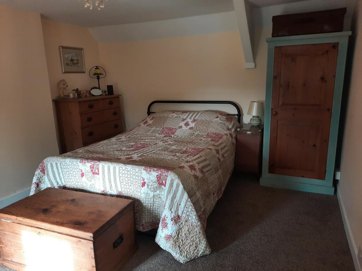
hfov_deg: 69.4
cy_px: 136
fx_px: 261
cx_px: 181
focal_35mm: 25
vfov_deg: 54.9
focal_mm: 4.6
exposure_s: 1/50
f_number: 2
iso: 200
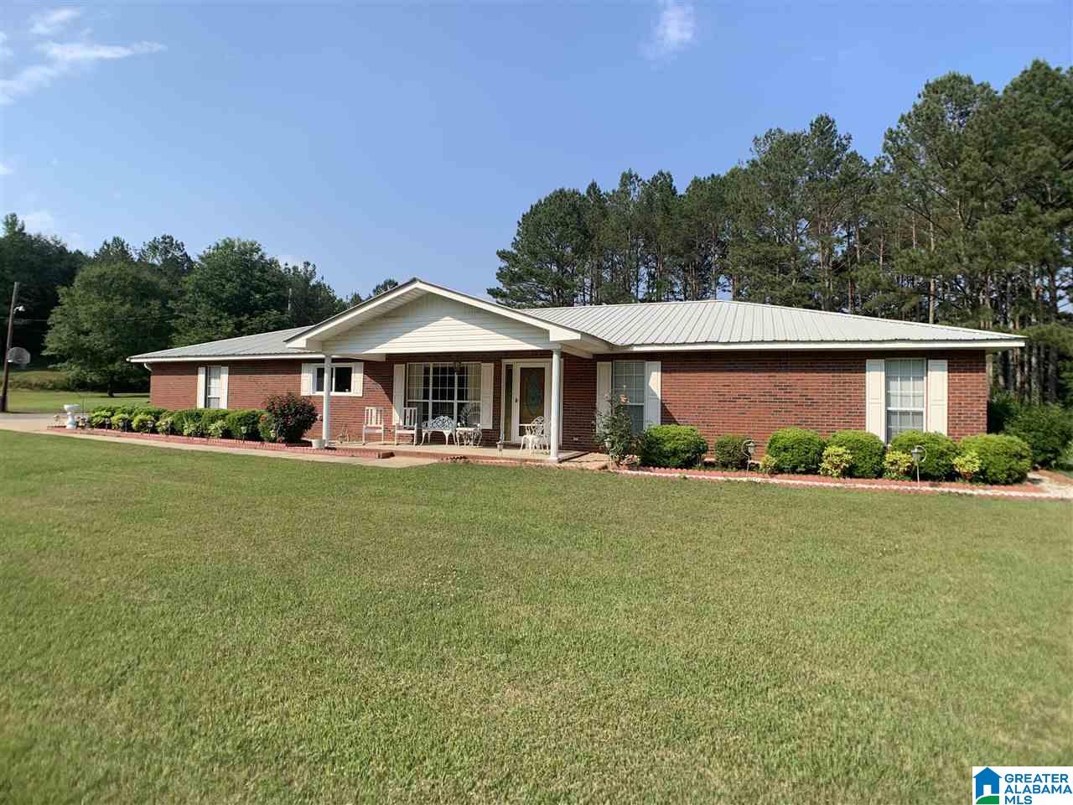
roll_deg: -1.7
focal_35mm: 26
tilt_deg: +1.9
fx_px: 806
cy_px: 402
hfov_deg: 67.3
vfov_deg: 53.1
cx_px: 536
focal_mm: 4.25
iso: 25
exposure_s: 1/2033
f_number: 1.8
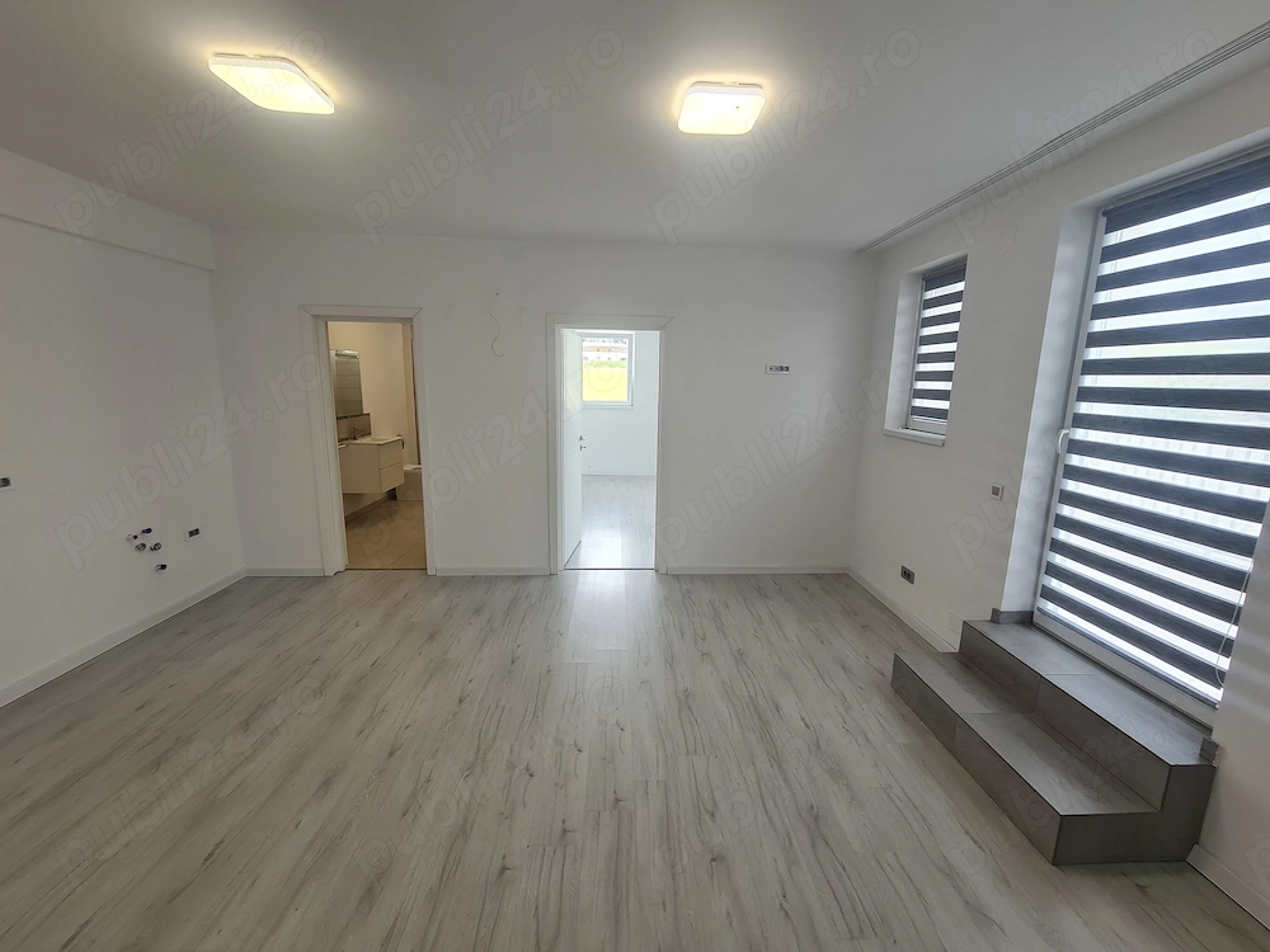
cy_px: 476
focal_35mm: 13
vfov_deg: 89.9
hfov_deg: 106.2
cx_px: 635
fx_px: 477
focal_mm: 2.2
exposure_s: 1/100
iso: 80
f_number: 2.2
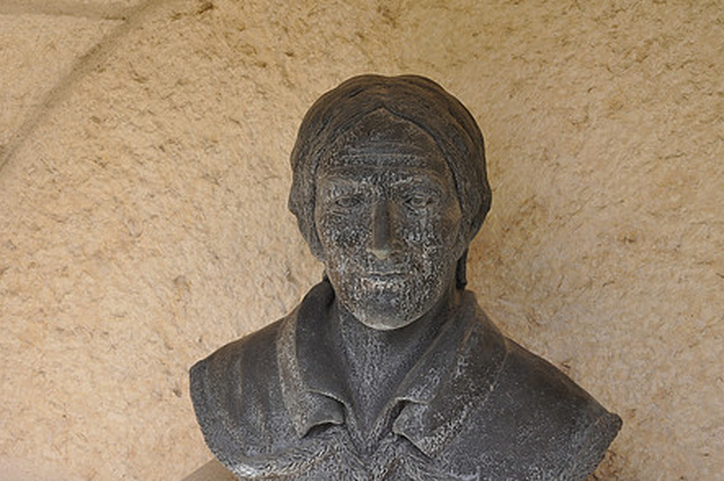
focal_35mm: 55
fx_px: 1104
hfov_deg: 36.2
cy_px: 259
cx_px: 404
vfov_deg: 24.5
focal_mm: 28
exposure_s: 1/200
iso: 200
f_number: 7.1
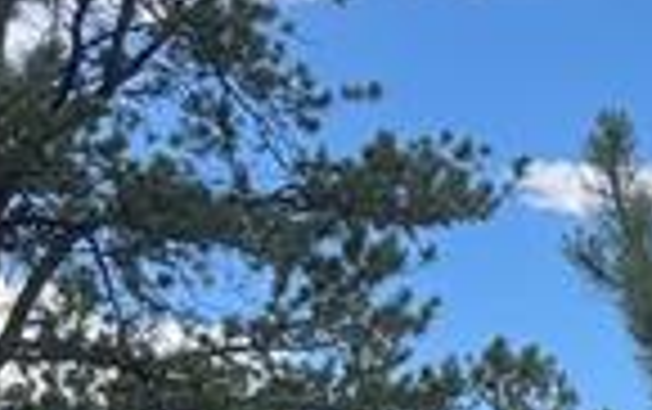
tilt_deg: +2.5
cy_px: 908
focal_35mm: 179
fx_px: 3184
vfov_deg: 7.0
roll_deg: +0.5
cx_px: 1497
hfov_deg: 10.3
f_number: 1.78
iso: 80
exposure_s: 1/1456
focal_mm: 6.76
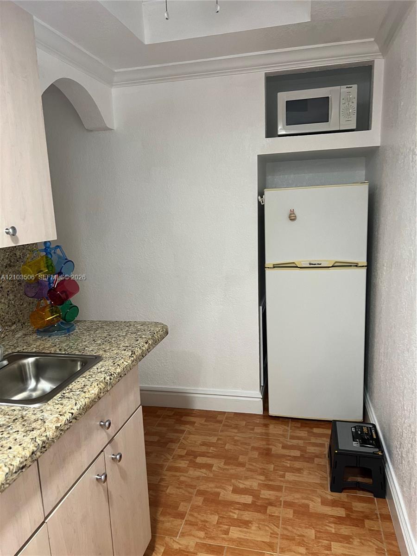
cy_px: 278
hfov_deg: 53.1
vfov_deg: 67.3
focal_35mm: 26
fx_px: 418
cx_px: 208
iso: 160
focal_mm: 5.7
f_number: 1.5
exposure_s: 1/60
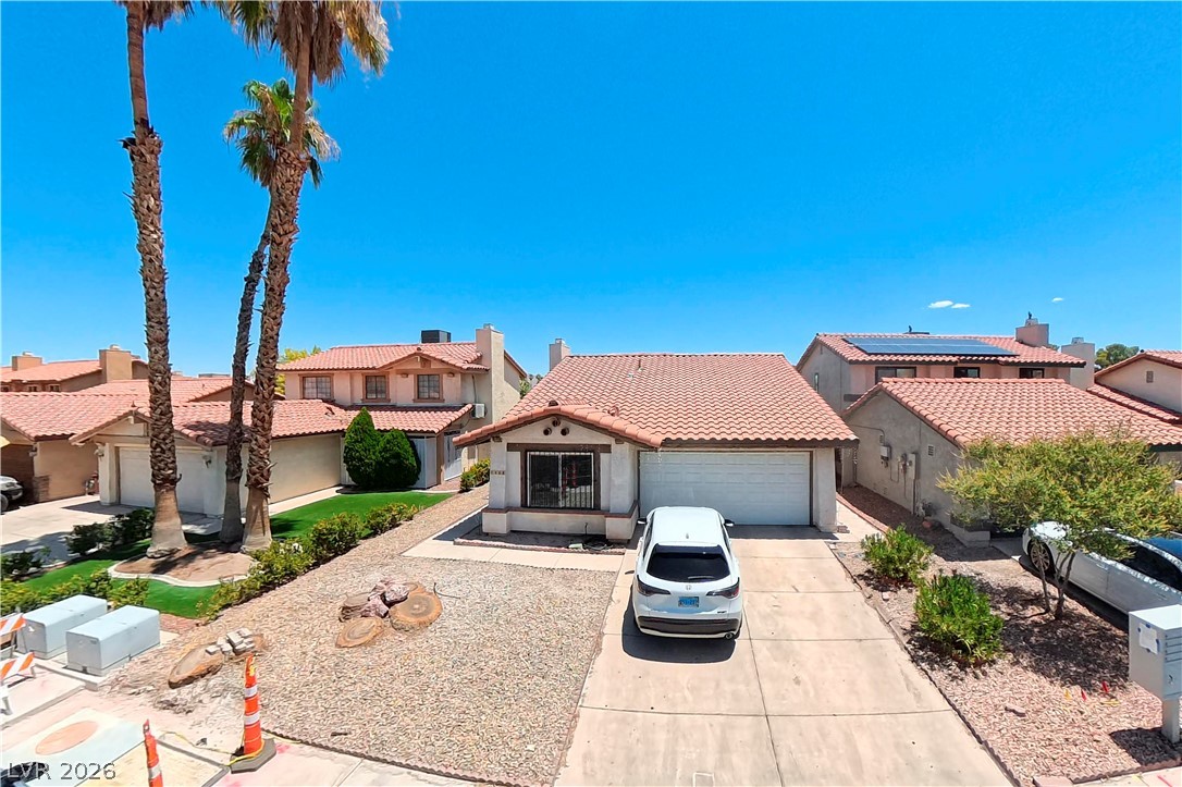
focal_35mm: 18
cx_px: 591
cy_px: 394
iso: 125
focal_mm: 12
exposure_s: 1/10
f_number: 2
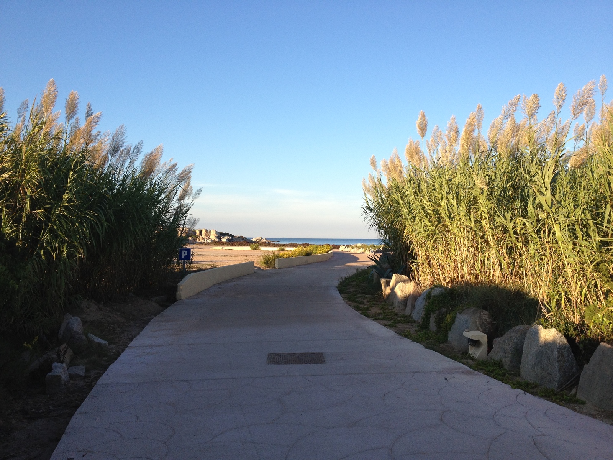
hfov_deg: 52.6
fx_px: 620
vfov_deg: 40.7
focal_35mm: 35
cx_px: 306
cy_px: 230
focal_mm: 4.28
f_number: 2.4
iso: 64
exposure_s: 1/635
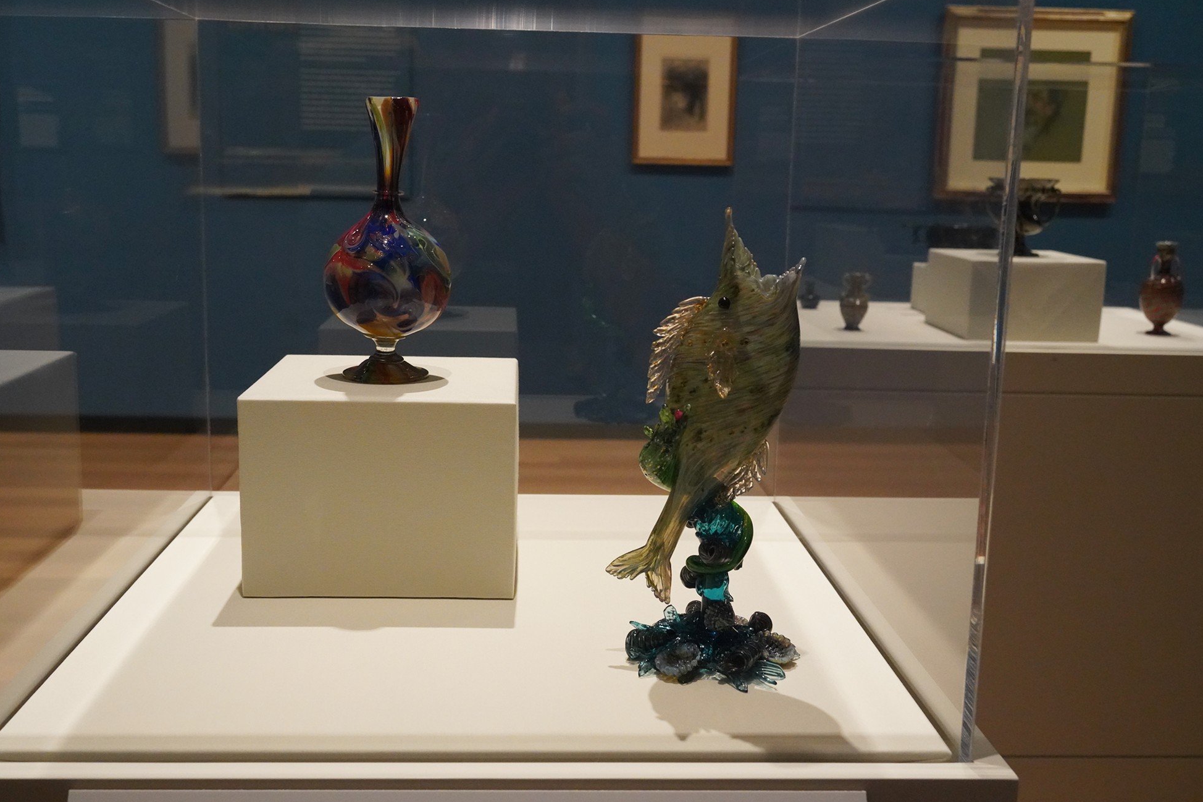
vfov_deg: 35.0
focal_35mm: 38
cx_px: 586
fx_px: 1270
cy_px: 393
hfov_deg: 50.7
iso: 8000
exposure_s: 1/100
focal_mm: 37
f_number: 8
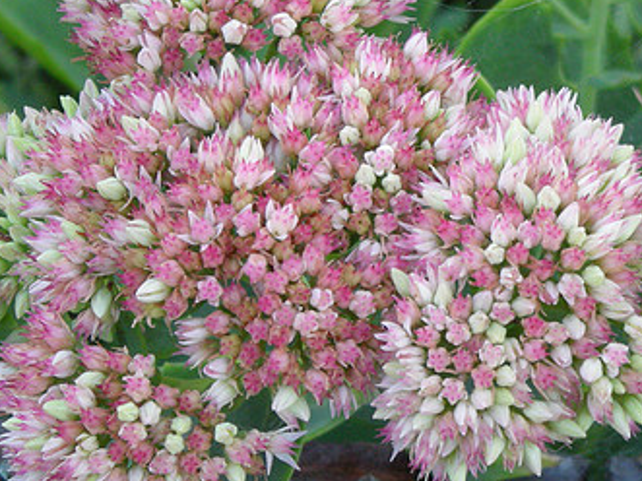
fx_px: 3411
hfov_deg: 10.8
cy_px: 253
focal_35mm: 184
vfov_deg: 8.1
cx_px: 332
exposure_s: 1/57.1
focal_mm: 17.1
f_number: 4.7
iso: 214
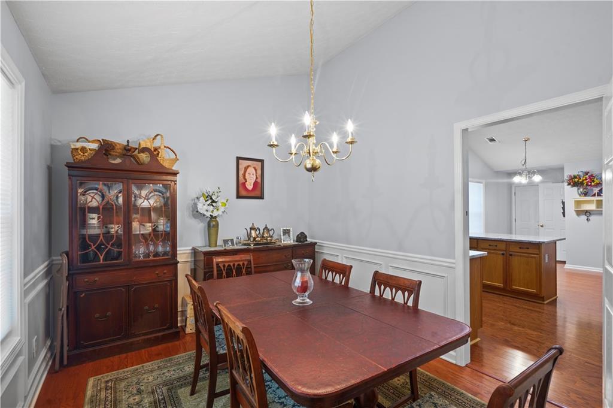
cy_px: 204
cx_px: 306
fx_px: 272
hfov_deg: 96.8
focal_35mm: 16
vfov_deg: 73.7
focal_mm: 16
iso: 400
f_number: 8
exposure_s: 1/1.25
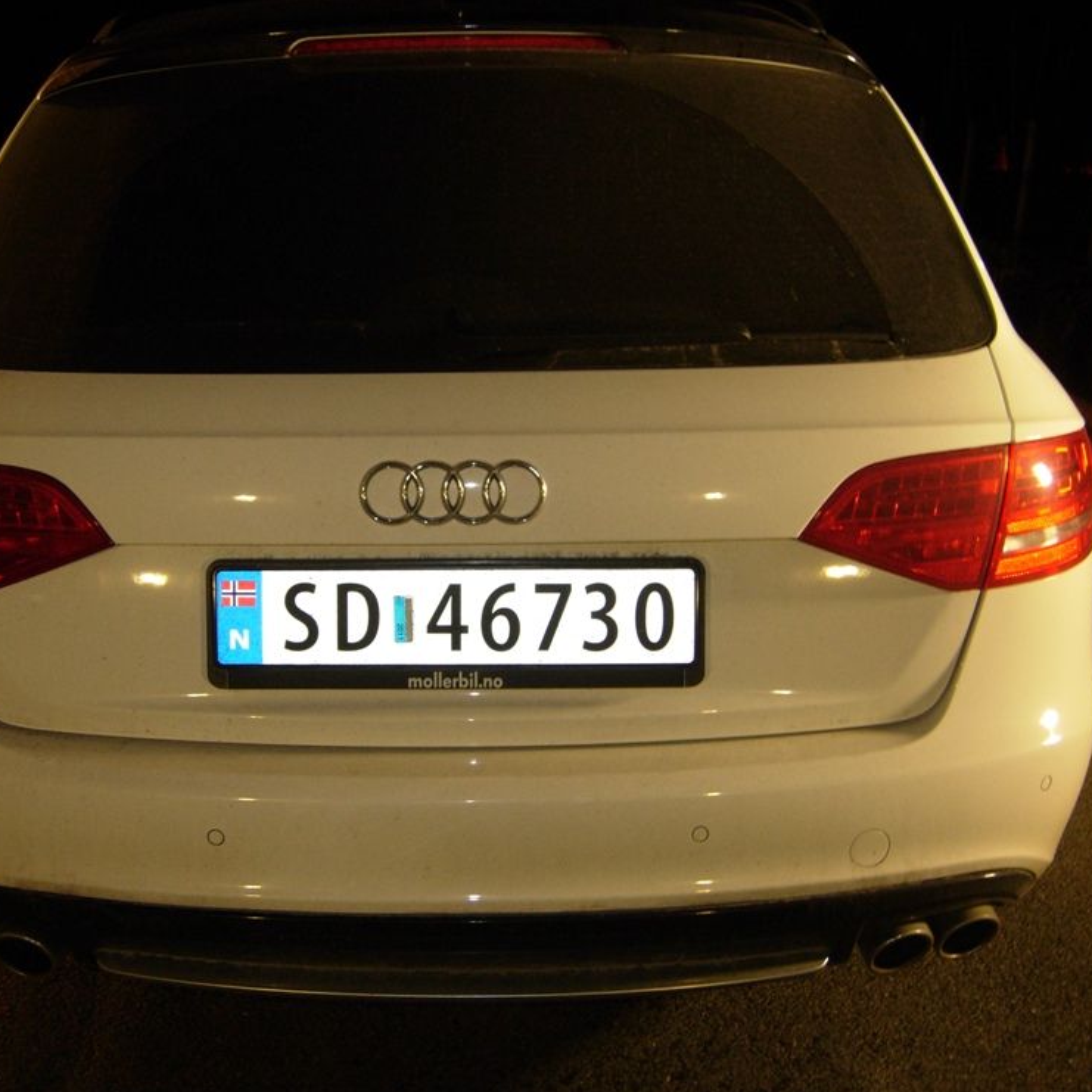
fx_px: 1570
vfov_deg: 38.3
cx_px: 475
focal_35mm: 44
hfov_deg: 38.3
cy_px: 563
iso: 112
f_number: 2.7
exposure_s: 1/3.8
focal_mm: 7.5
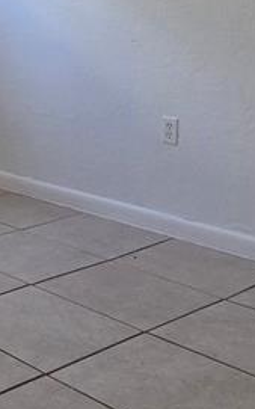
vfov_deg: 31.4
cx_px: -167
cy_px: 18
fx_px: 679
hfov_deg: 18.0
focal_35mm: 61
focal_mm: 2.2
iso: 250
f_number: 2.2
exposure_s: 1/60
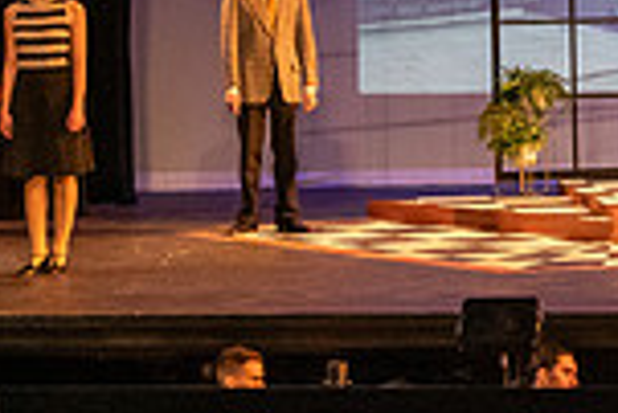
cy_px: 63
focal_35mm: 169
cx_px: 904
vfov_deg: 8.1
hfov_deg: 11.7
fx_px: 2904
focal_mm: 44
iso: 4000
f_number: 3.5
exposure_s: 1/200
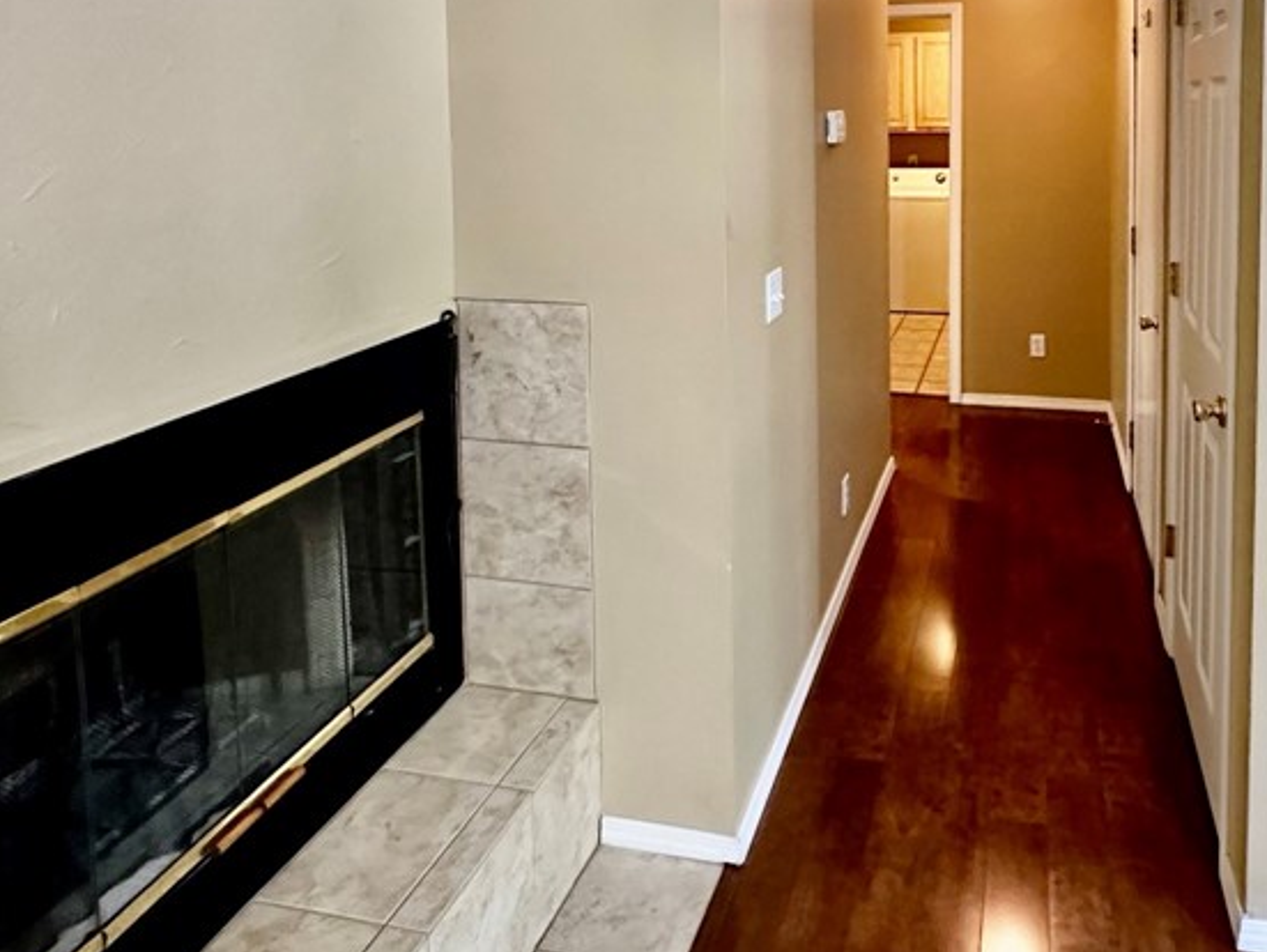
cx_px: 844
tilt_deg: -4.1
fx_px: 952
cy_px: 168
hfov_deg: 65.5
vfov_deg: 49.5
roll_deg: +0.2
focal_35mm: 26
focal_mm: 2.22
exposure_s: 1/60
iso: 640
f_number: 2.2
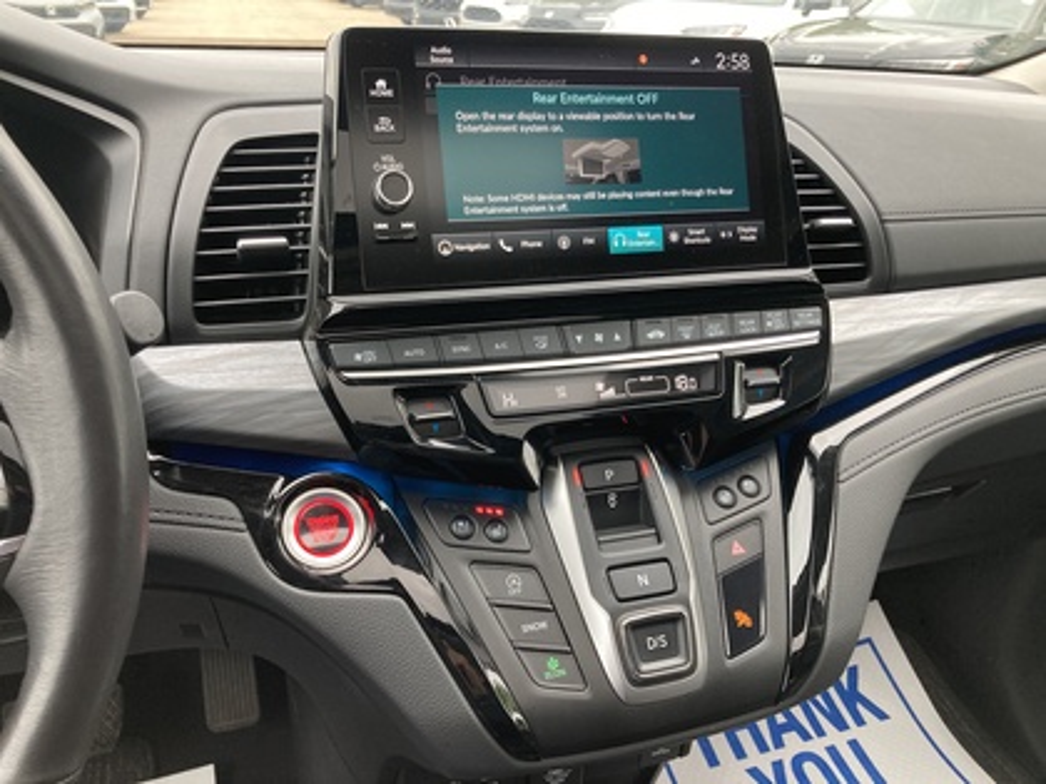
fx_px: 846
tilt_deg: -25.8
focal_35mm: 28
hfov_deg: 63.4
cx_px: 523
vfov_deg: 49.7
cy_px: 392
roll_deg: -5.0
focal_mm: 3.99
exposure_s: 1/60
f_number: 1.8
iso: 100
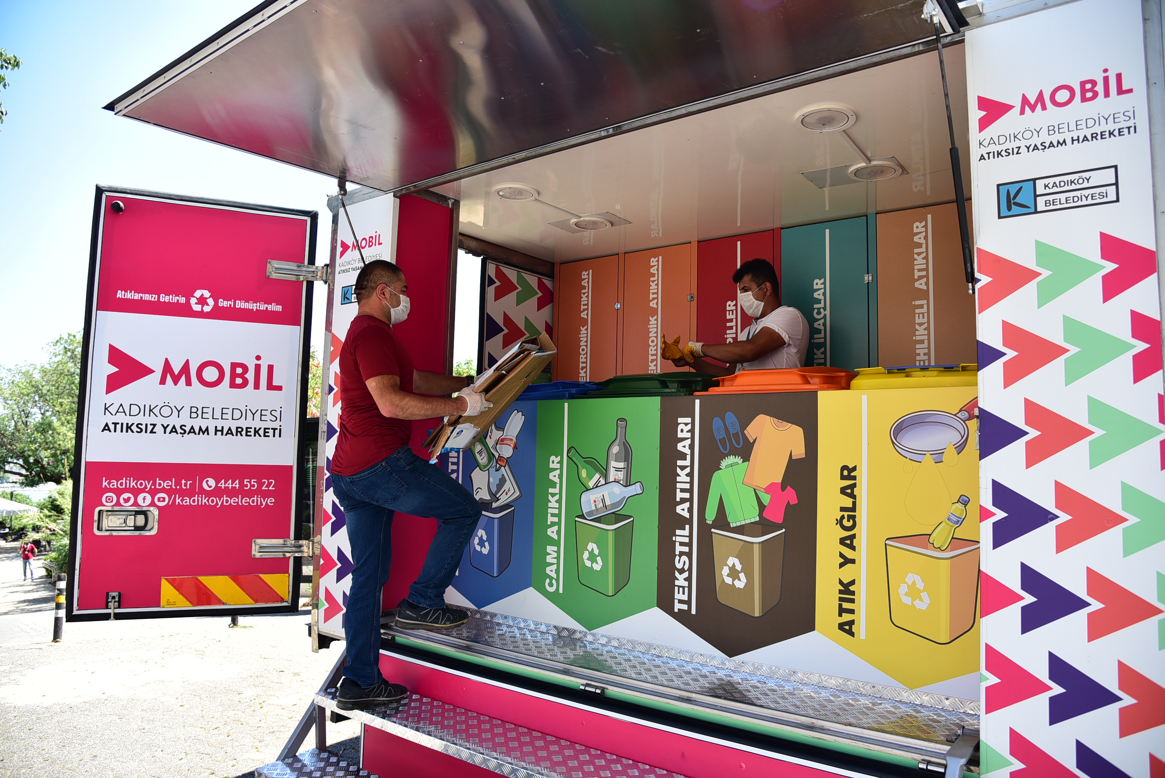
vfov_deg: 53.2
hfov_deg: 73.7
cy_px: 389
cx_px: 582
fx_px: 777
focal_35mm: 24
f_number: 4.5
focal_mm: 24
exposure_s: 1/640
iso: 400
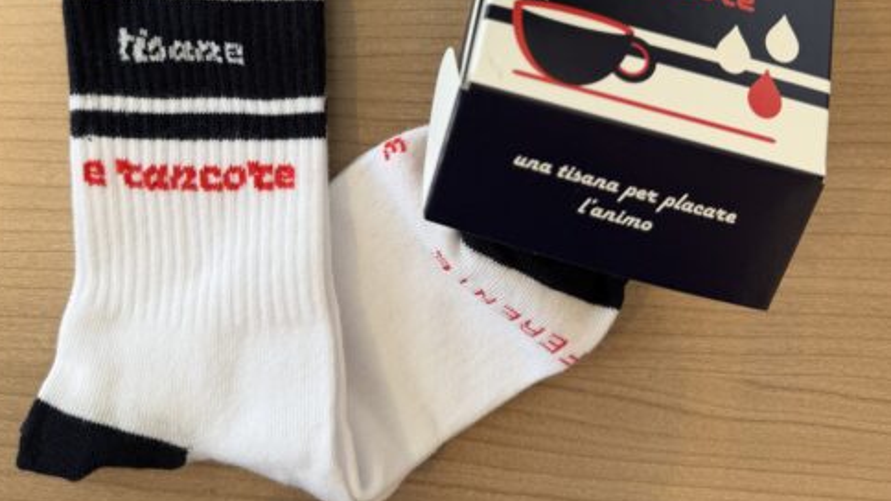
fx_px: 850
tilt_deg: -86.6
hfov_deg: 55.3
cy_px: 34
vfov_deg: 31.1
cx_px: 434
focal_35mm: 36
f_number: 1.78
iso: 80
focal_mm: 6.76
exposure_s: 1/121
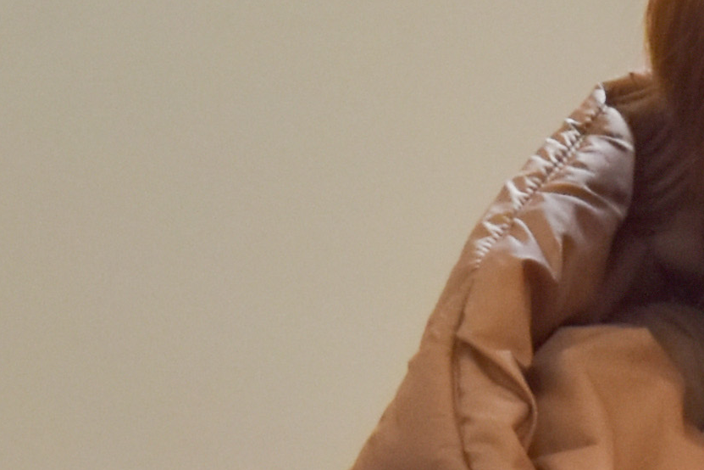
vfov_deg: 1.4
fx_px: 19065
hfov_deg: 2.1
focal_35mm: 975
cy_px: 142
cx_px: 368
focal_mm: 90
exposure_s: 1/60
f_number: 5.3
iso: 400
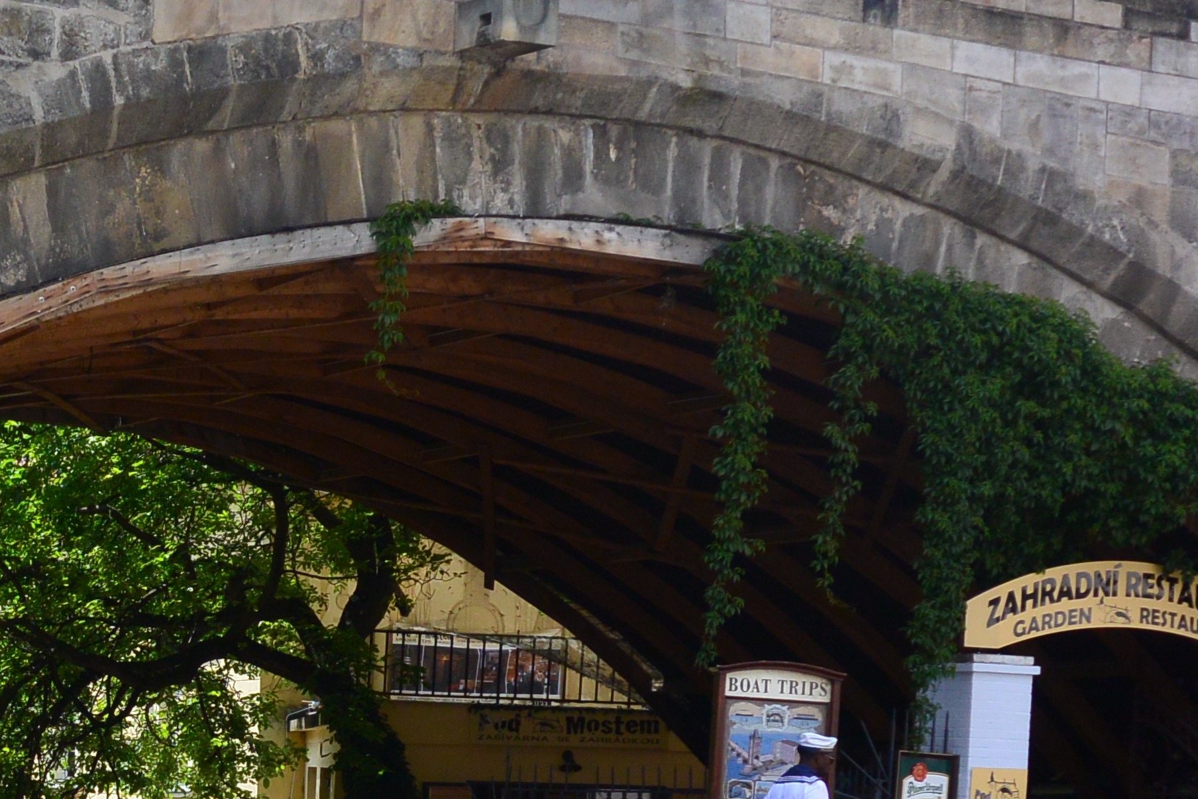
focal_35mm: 79
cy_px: 914
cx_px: -158
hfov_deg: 23.8
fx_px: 2629
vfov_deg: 16.7
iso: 160
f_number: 4.5
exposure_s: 1/640
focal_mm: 11.8
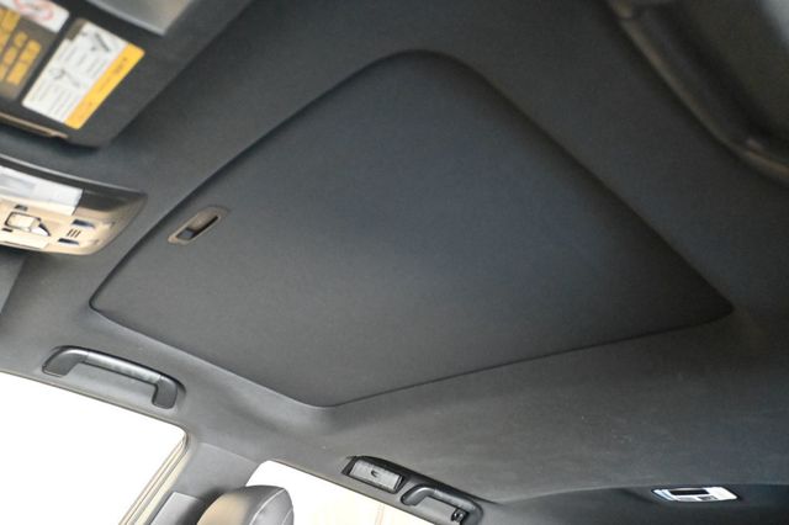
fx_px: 641
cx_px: 394
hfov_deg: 63.2
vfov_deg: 44.6
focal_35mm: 29
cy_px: 262
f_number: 3.8
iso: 12800
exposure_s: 1/25
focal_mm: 19.5
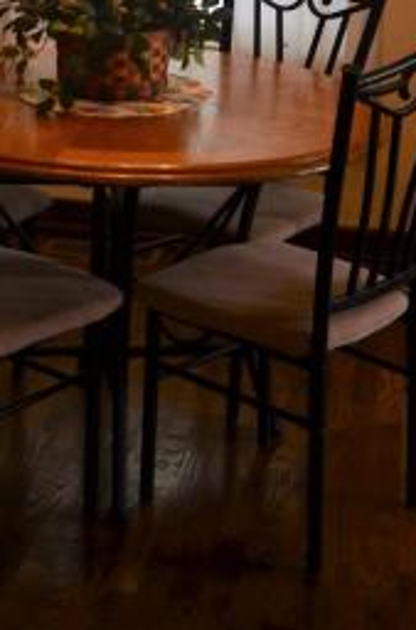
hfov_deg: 16.7
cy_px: 73
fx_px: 1413
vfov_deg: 24.5
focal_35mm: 81
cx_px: 113
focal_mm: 18
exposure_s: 1/160
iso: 400
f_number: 3.5
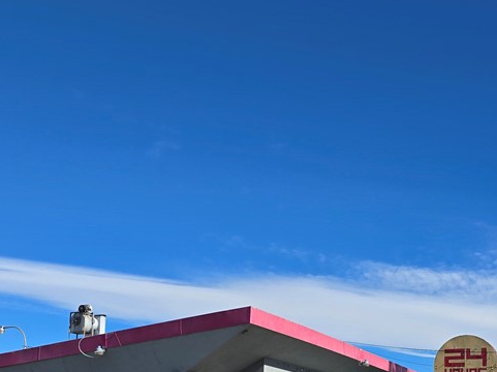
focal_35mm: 49
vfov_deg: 28.4
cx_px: 294
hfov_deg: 38.8
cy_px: 340
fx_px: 703
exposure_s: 1/986
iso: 12
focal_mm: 6.3
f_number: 1.7
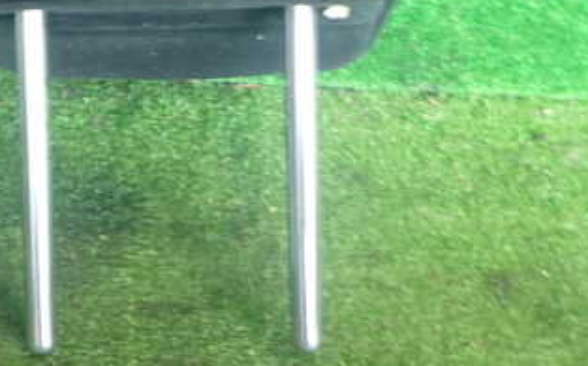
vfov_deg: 20.6
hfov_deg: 33.1
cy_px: 11
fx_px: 977
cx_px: 180
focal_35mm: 61
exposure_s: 1/30
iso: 320
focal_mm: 5.4
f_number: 2.3
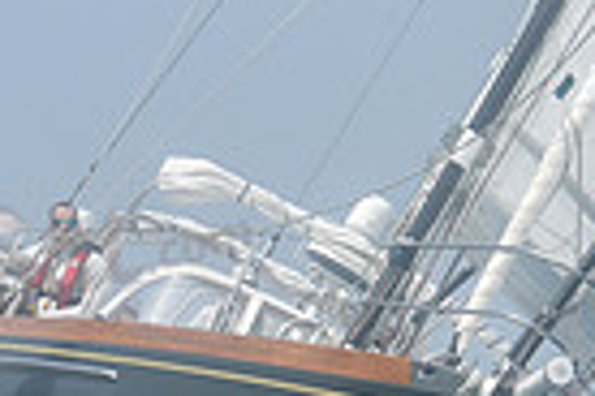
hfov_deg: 4.0
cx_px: 479
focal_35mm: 513
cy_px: 458
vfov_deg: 2.7
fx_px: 8478
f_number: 9
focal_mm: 122
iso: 320
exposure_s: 1/800
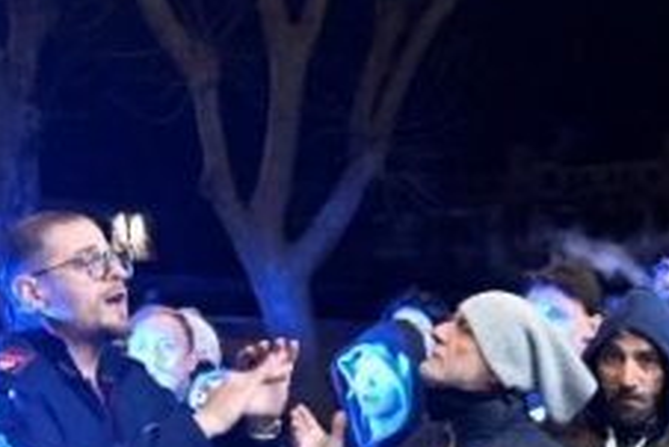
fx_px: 1766
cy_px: 503
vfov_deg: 14.1
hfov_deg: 21.0
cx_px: 610
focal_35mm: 95
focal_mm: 14
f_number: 4.5
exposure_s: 1/80
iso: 5000
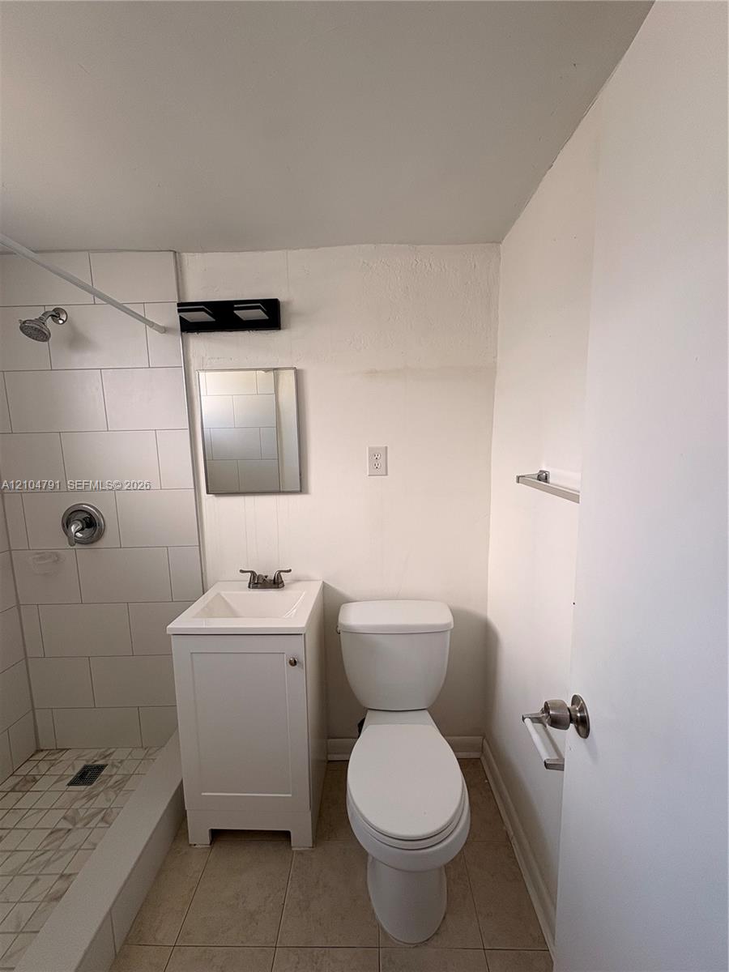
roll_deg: +0.6
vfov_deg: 102.1
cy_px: 486
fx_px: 393
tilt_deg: -5.6
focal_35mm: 14
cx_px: 364
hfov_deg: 85.7
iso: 50
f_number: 2.2
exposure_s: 1/99
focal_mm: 2.22
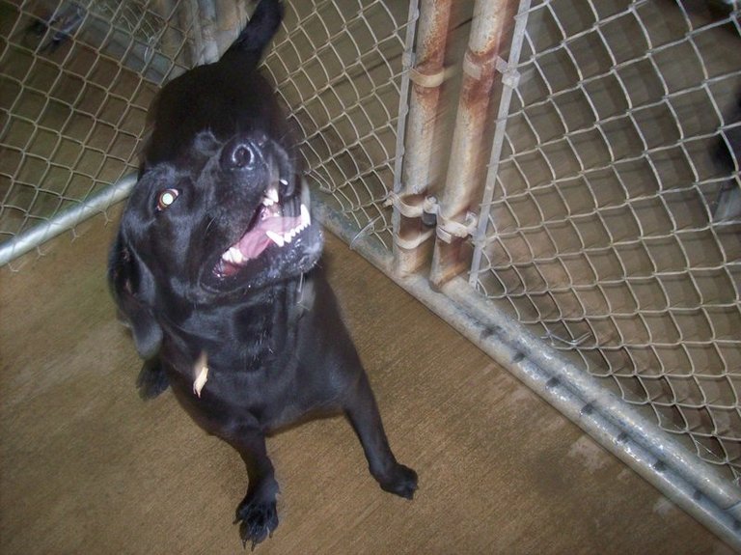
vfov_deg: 39.6
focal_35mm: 36
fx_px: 770
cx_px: 370
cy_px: 278
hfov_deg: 51.4
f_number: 2.7
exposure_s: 1/64
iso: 200
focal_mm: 6
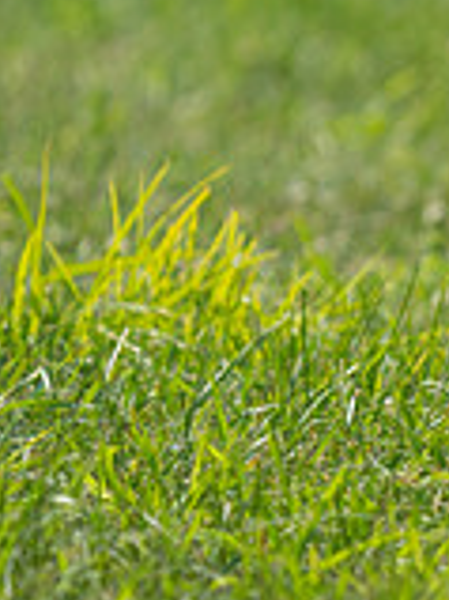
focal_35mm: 1104
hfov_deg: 1.3
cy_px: 157
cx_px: 996
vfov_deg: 1.8
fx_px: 19119
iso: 800
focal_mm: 315
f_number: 6.3
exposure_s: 1/4000
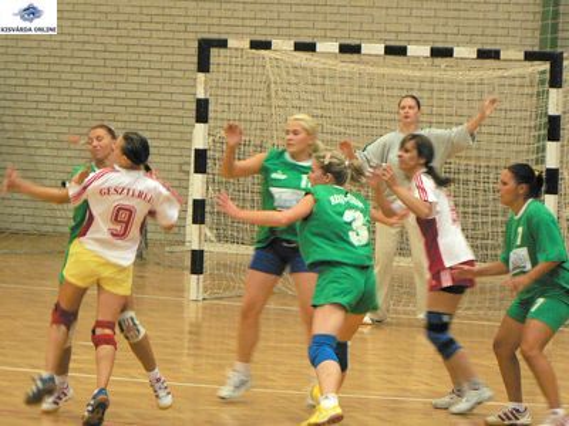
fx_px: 3781
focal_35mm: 230
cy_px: 213
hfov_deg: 8.6
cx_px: 284
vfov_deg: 6.5
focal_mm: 39.5
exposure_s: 1/60
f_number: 3.3
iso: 400
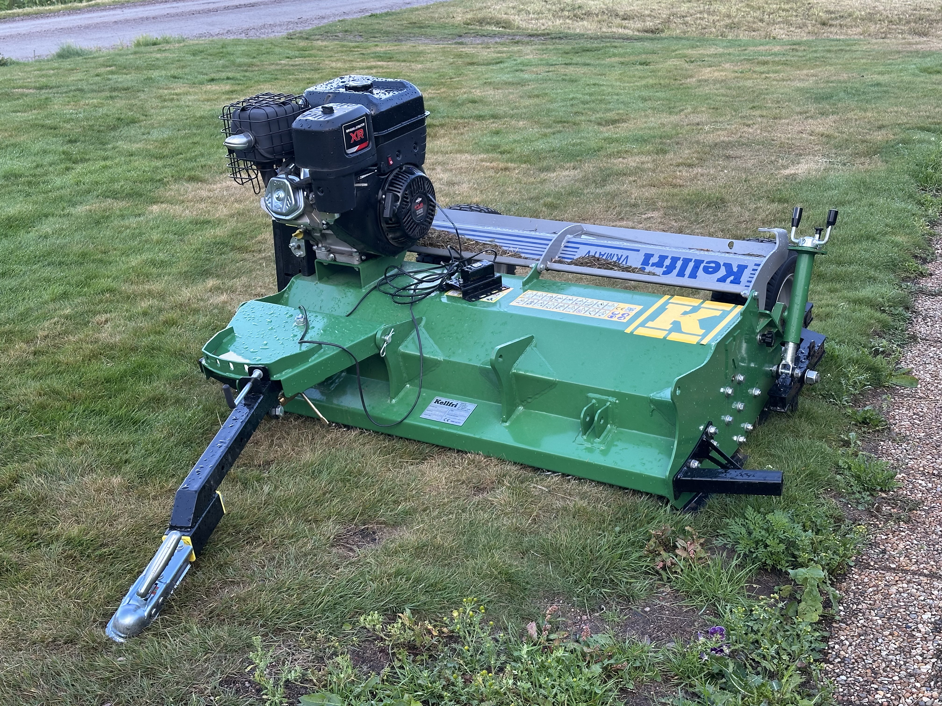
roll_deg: -2.1
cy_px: 353
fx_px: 1306
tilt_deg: -20.8
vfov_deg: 30.3
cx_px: 471
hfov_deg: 39.7
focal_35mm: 48
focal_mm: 6.86
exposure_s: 1/320
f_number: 1.78
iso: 64
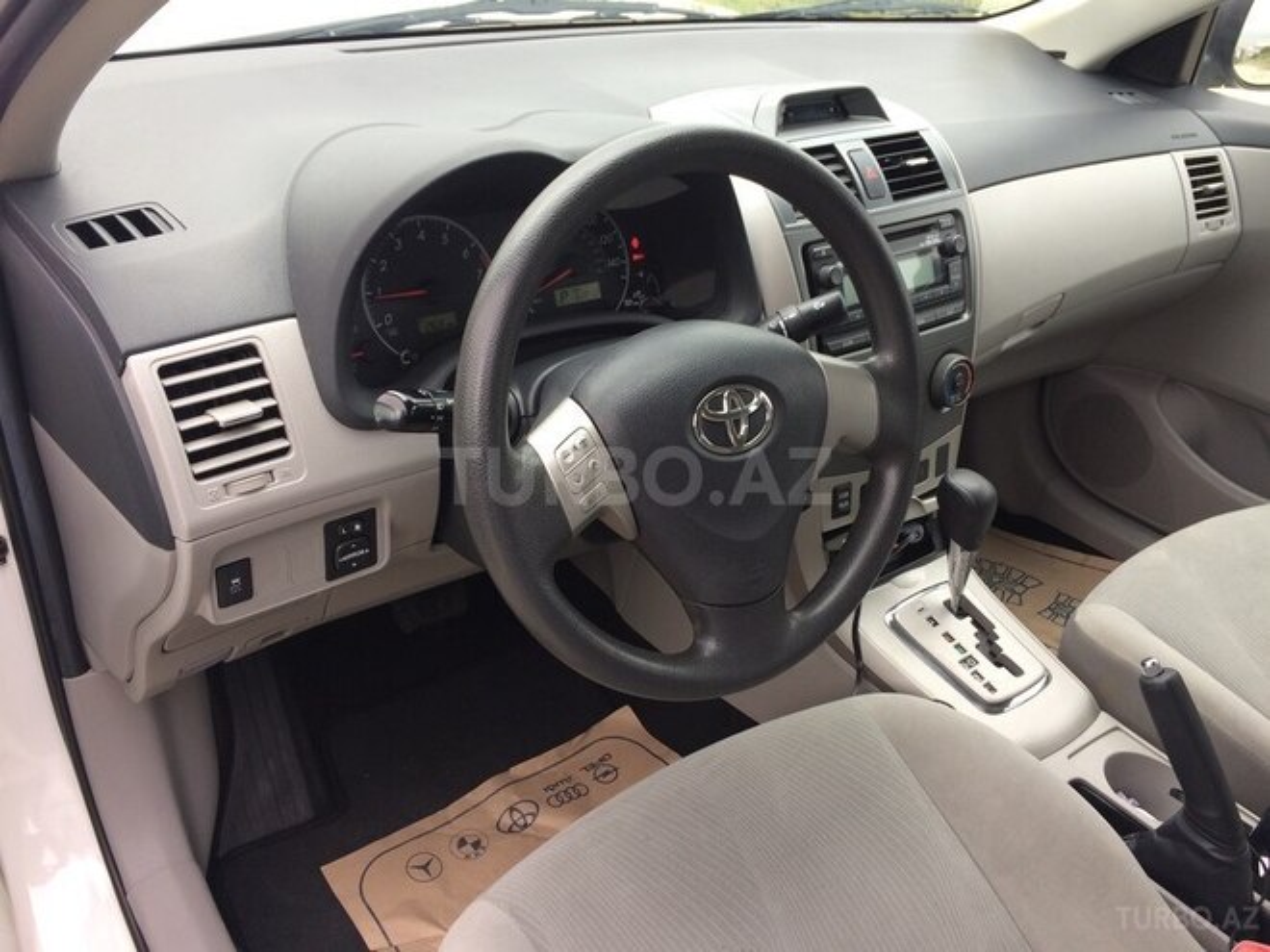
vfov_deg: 48.2
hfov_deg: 61.7
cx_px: 635
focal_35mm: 29
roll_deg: -2.5
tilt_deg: -32.2
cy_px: 476
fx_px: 1064
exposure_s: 1/100
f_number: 2.2
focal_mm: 4.15
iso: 32
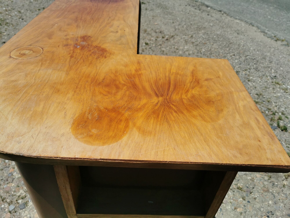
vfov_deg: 51.4
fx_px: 226
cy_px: 109
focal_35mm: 27
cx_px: 145
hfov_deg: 65.3
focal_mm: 5.56
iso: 50
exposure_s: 1/9091
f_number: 1.6
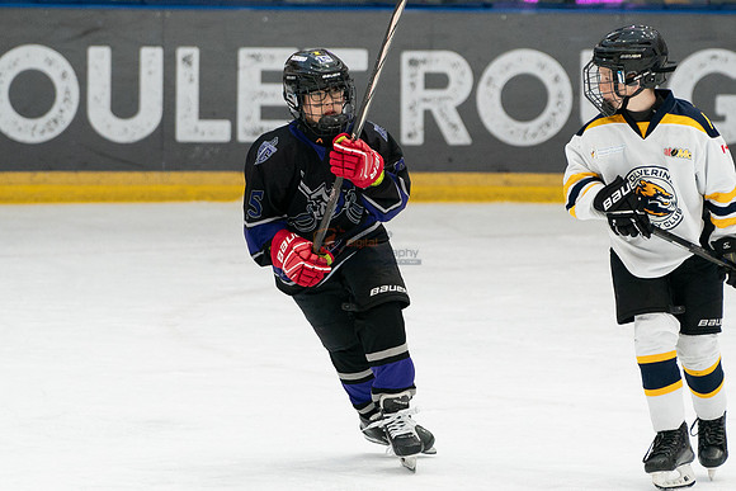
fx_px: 6801
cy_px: 331
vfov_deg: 4.1
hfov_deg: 6.2
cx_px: 368
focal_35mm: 333
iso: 2000
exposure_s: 1/1000
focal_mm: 150
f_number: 3.2
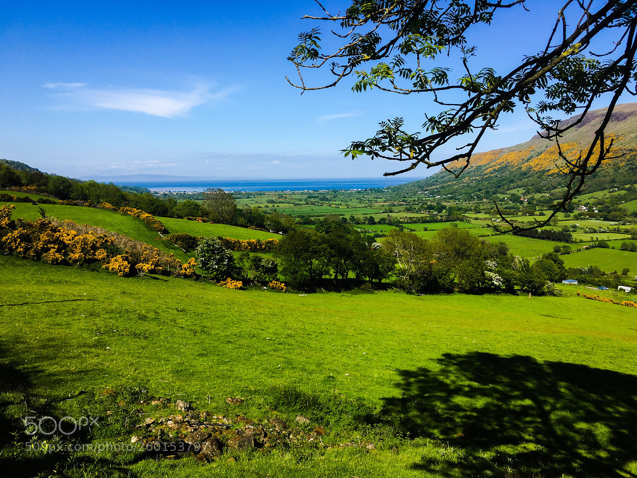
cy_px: 239
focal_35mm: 29
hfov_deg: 61.7
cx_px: 318
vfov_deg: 48.2
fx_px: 534
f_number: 2.2
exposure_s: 1/1748
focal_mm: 4.15
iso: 25
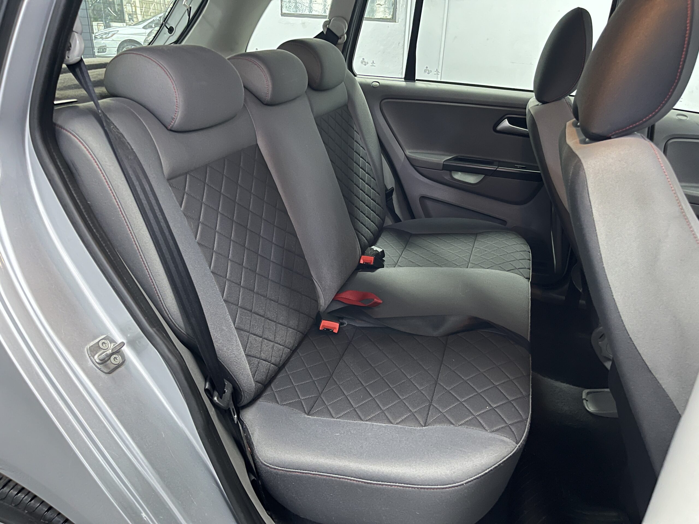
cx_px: 350
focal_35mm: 25
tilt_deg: -25.6
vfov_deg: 54.9
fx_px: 505
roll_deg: -2.9
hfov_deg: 69.4
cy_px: 262
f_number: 1.6
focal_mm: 5.1
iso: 1250
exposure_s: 1/21
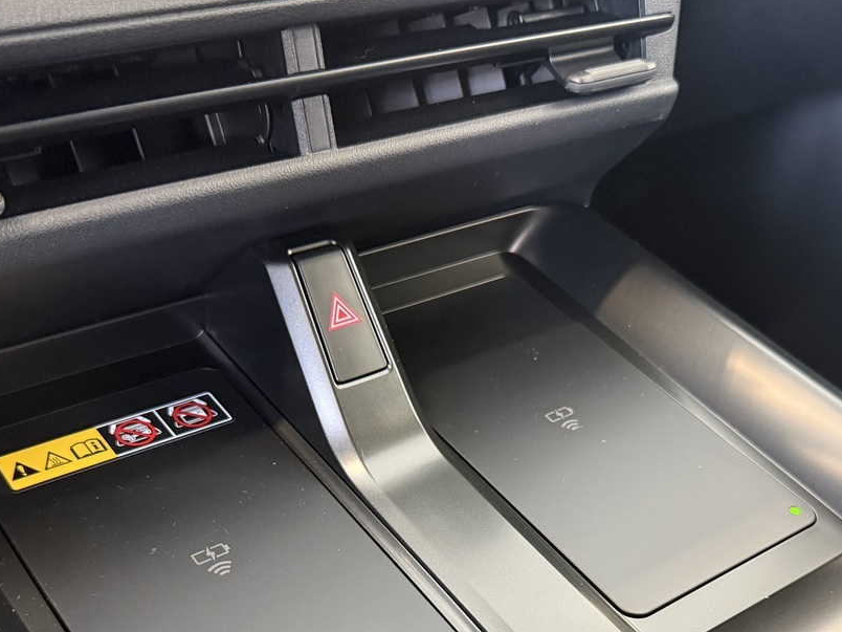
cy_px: 545
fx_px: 1046
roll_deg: -3.2
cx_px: 456
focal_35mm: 43
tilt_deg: -37.0
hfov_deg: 43.8
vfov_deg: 32.3
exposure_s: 1/40
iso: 640
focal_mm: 6.76
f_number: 1.78
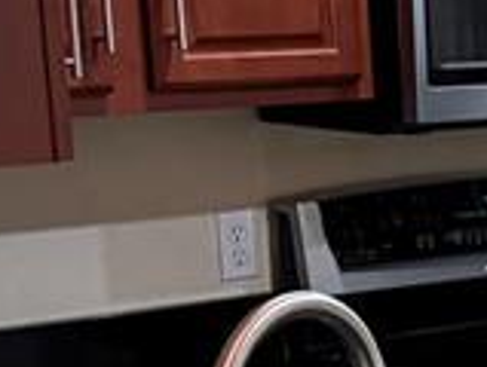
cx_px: 1127
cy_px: 465
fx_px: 2355
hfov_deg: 10.4
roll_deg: -0.3
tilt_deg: -13.1
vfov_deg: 8.8
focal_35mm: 167
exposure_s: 1/60
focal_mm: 5.96
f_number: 1.6
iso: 320
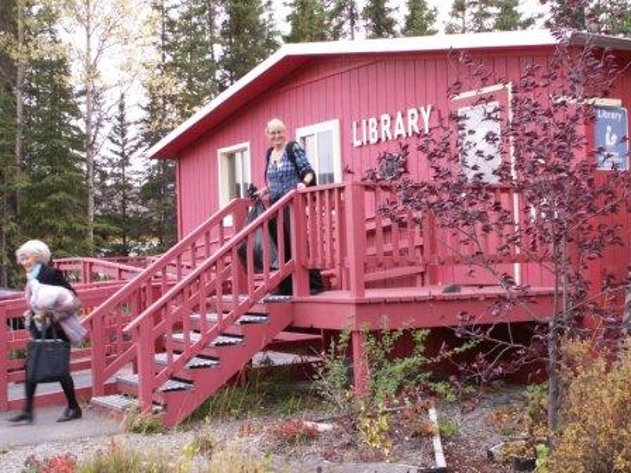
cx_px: 316
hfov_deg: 34.9
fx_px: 1003
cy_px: 236
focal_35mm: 55
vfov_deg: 26.6
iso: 50
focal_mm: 9.17
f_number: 4
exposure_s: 1/40
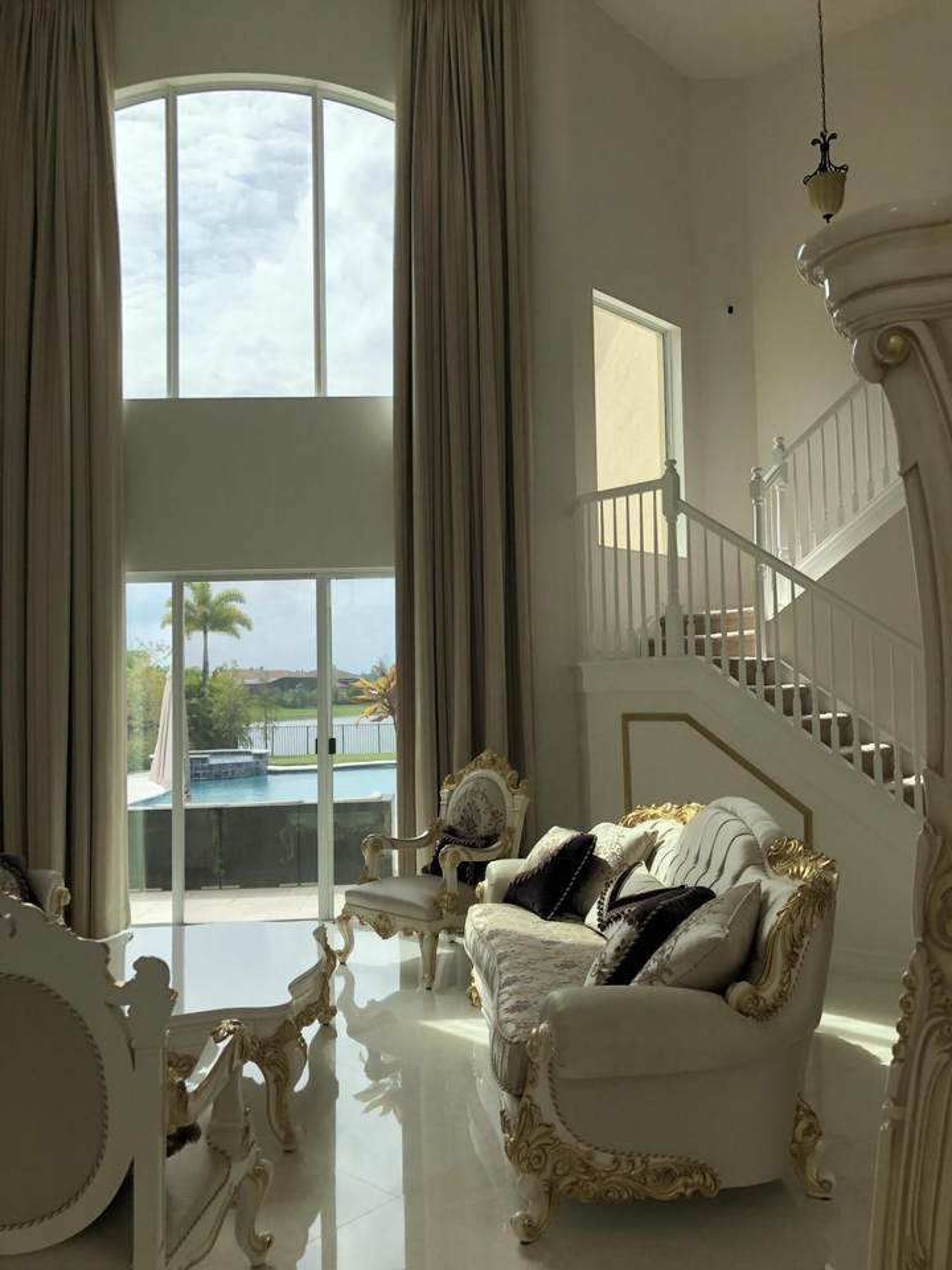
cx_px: 476
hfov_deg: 49.7
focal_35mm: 28
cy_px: 635
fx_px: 1027
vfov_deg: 63.4
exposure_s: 1/889
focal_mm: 3.99
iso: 20
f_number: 1.8
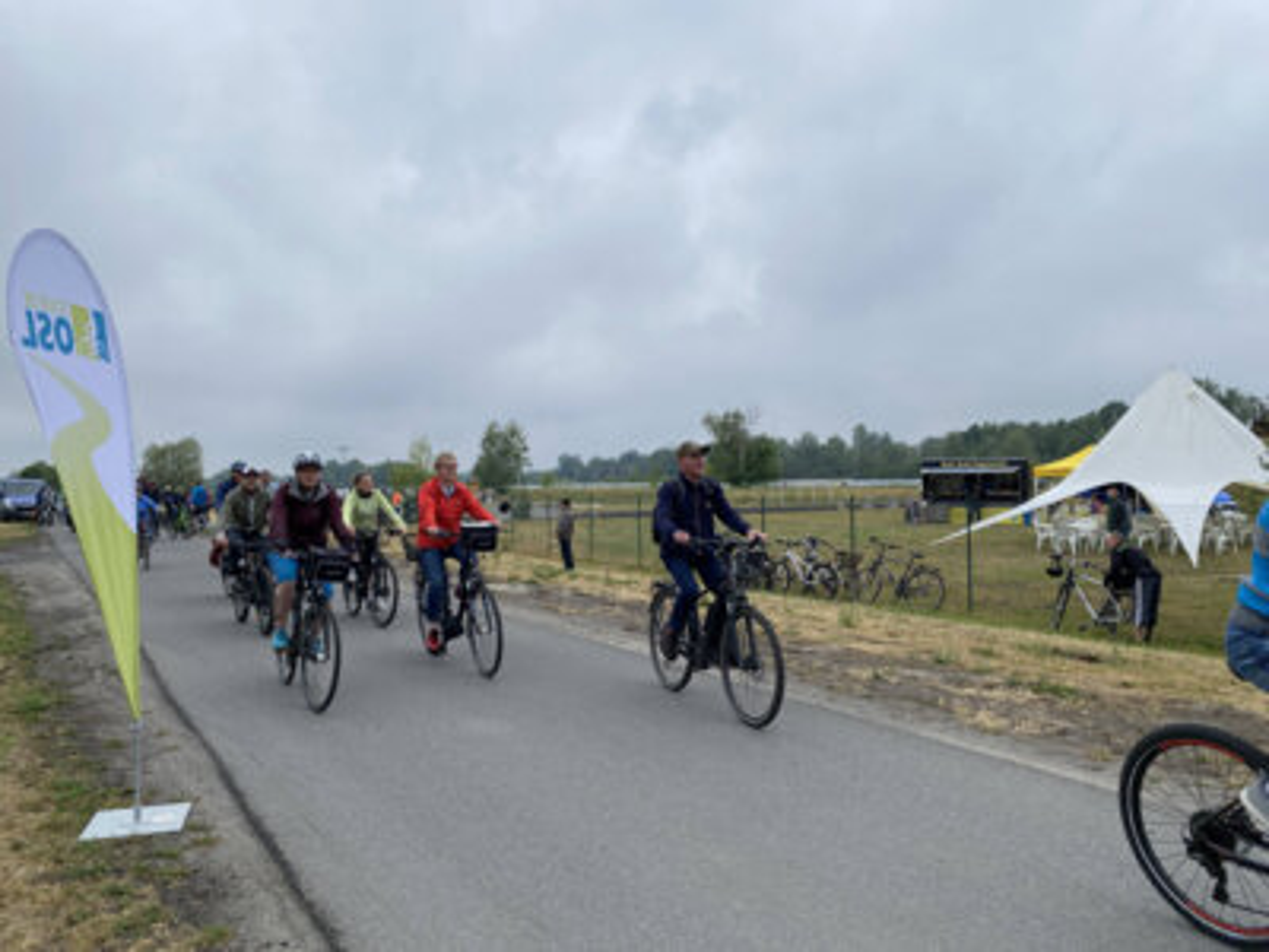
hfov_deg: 67.3
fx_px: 953
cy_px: 476
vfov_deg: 53.1
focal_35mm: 26
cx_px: 634
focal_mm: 4.2
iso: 32
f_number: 1.8
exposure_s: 1/2028
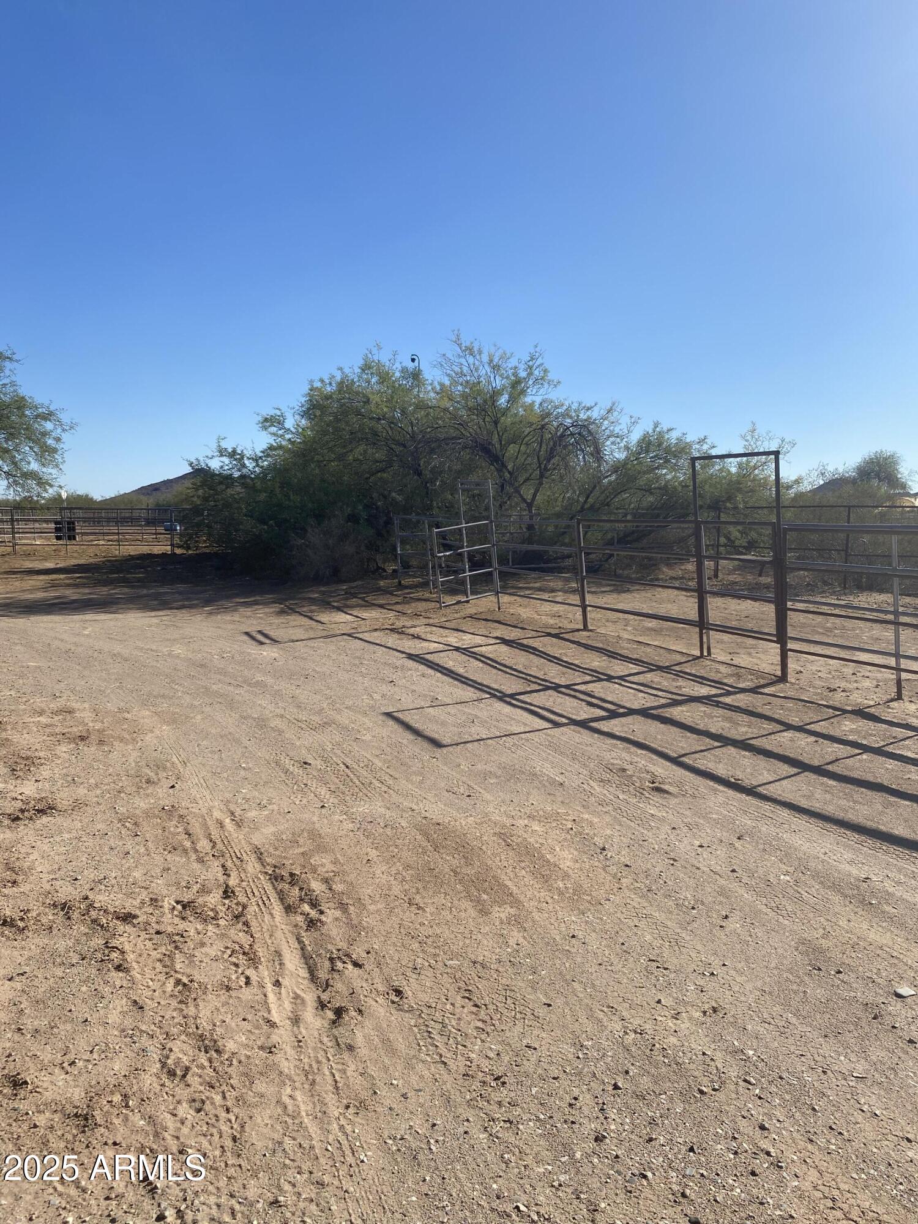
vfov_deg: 67.3
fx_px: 919
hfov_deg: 53.1
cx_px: 459
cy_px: 612
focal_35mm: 26
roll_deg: +1.6
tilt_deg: -7.7
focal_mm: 4.25
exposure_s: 1/3497
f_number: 1.8
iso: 32
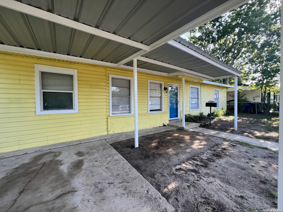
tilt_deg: -1.4
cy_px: 106
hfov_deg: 106.2
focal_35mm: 13
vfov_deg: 89.9
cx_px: 142
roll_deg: +0.5
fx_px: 106
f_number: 1.8
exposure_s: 1/213
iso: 32
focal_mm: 1.57
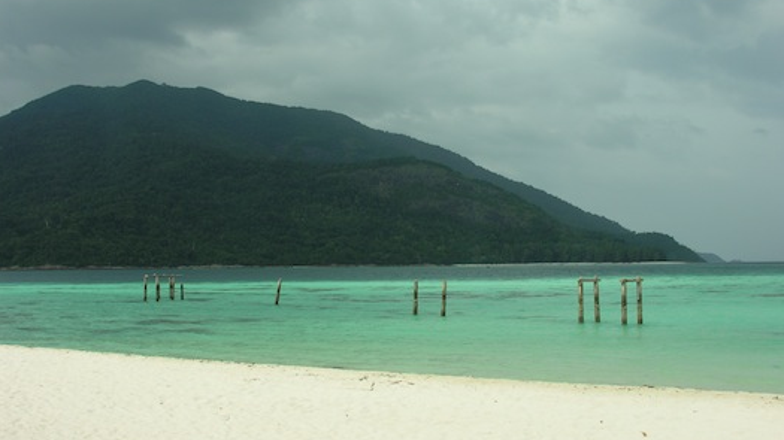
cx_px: 393
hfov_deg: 46.4
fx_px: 914
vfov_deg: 27.1
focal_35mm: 44
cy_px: 251
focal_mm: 10.2
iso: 50
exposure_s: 1/250
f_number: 7.3
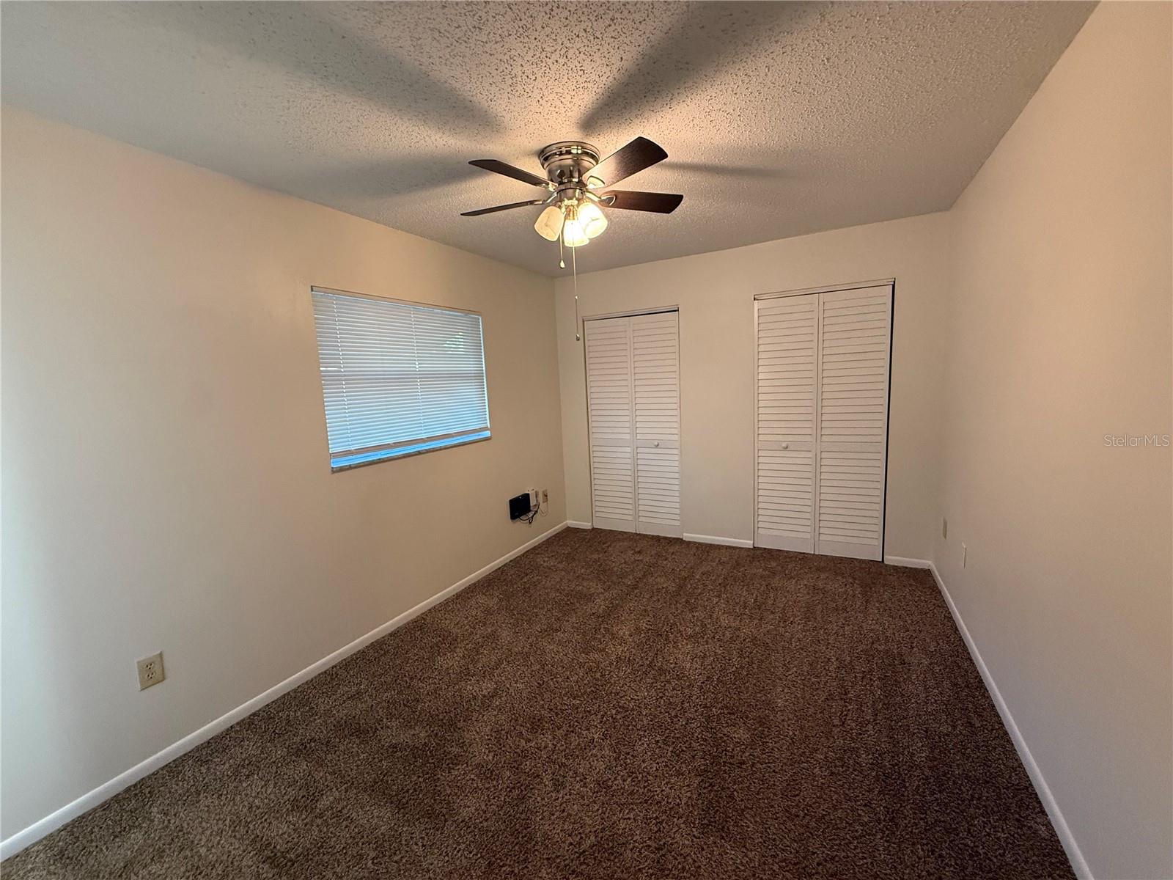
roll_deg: +3.3
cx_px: 586
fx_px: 474
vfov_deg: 85.7
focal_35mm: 14
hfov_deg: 102.1
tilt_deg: -7.0
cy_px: 440
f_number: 2.2
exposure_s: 1/60
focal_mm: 2.22
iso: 400
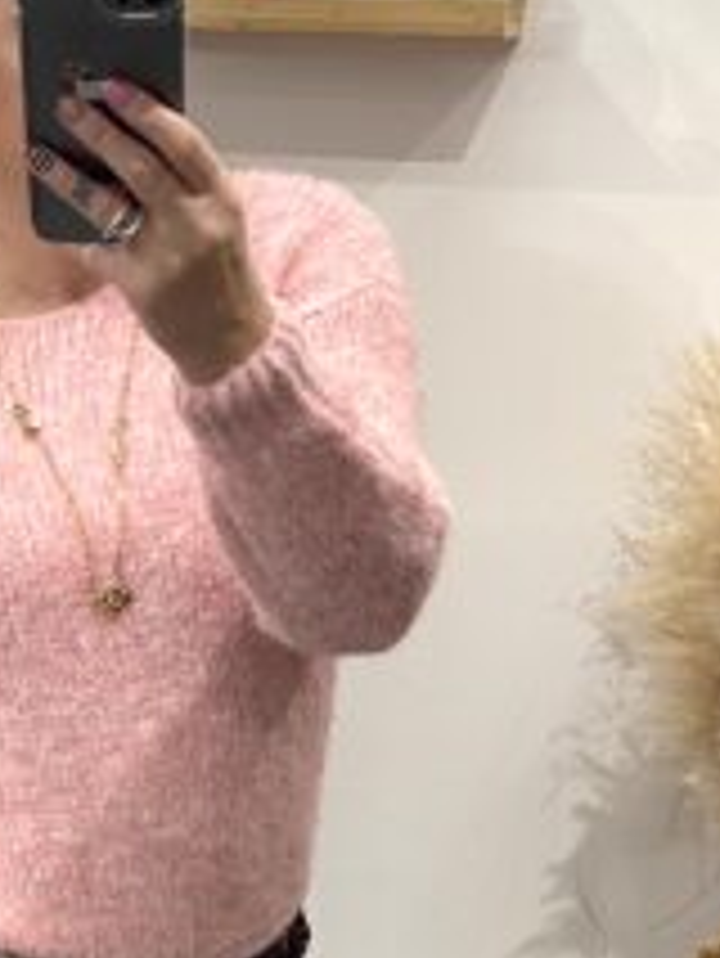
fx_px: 1302
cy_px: 787
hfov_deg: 29.8
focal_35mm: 47
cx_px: 99
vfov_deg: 38.6
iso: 64
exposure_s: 1/50
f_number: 1.6
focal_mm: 5.1
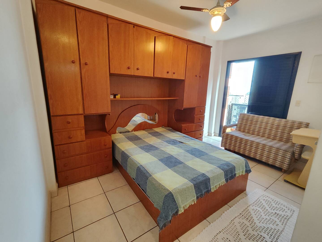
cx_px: 161
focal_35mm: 16
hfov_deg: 94.5
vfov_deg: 78.2
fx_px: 149
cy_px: 121
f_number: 2.2
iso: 105
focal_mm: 1.65
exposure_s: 1/40
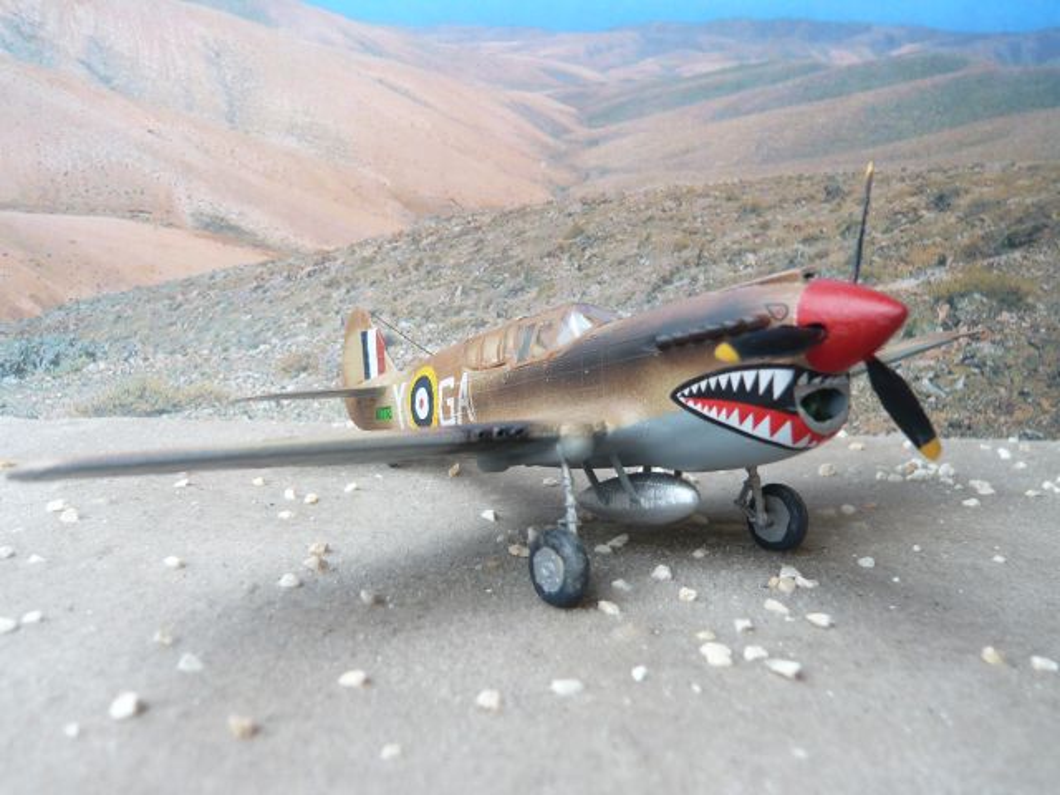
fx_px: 1041
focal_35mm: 34
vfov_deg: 41.8
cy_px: 398
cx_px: 530
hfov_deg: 54.0
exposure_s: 1/250
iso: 100
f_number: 2.8
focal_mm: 4.6
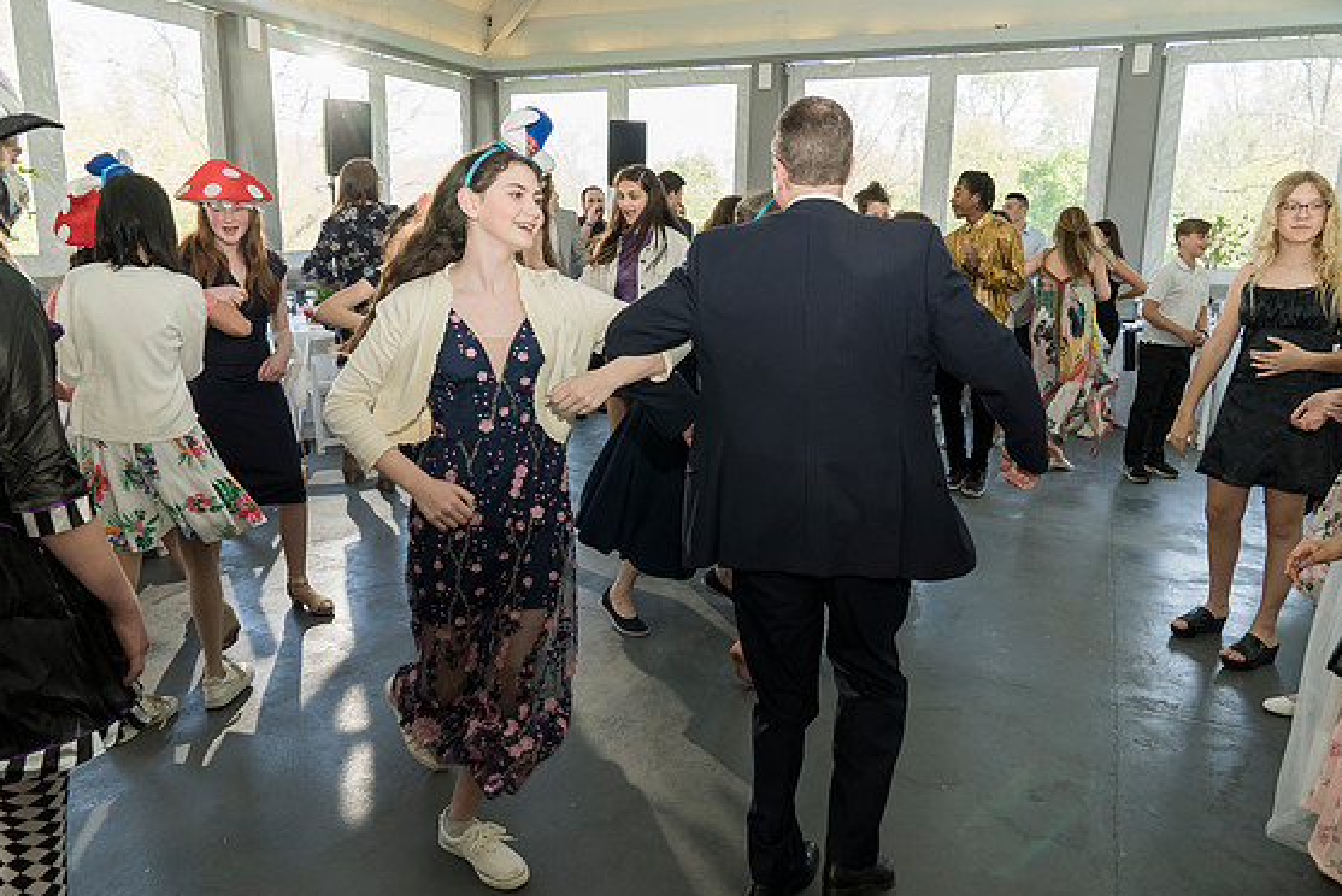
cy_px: 449
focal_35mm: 25
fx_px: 932
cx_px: 689
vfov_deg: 51.3
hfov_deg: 71.5
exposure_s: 1/200
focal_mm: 24
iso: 1250
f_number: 6.3
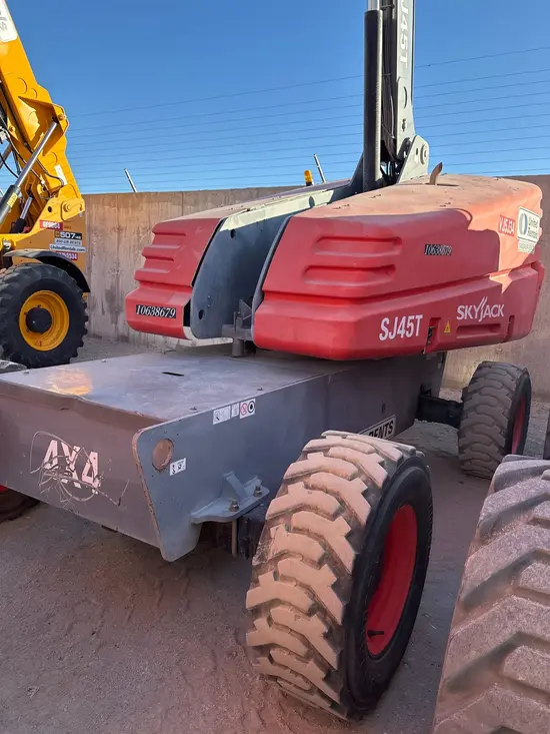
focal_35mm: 26
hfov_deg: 53.1
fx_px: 551
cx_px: 275
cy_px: 367
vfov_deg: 67.3
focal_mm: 5.96
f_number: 1.6
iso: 50
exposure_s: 1/1099
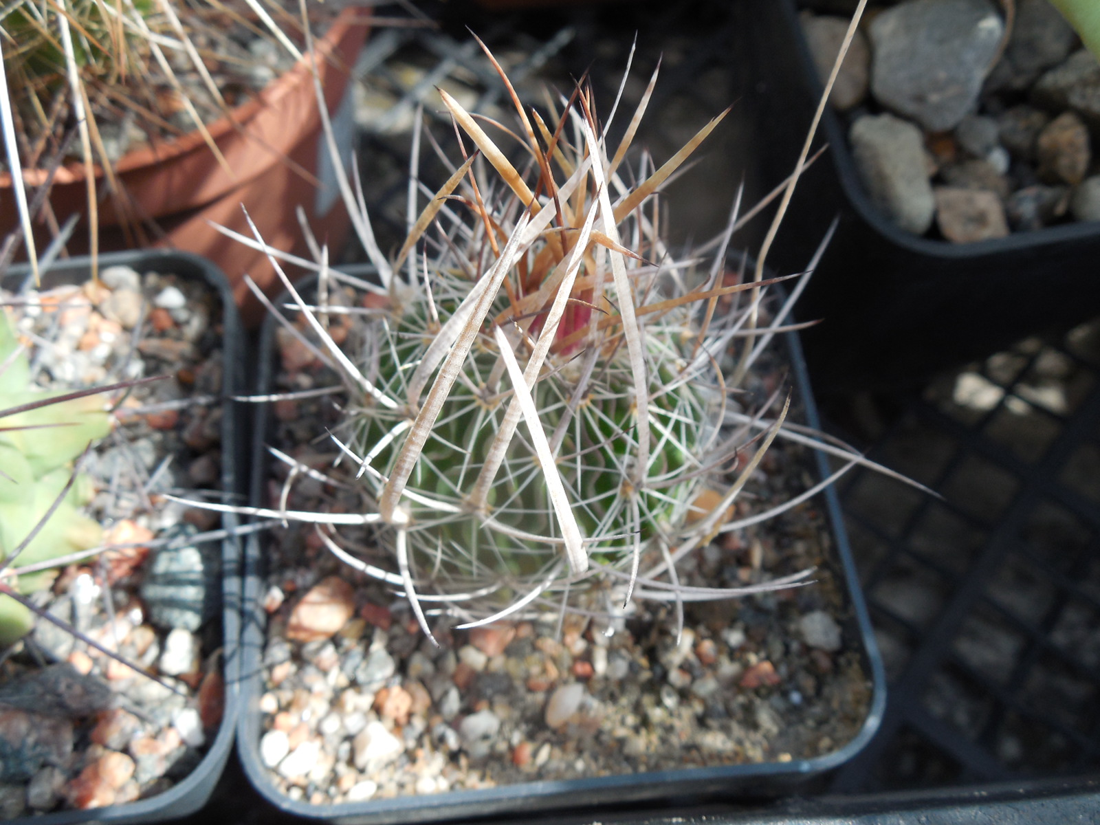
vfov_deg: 45.4
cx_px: 550
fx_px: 985
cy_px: 412
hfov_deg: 58.4
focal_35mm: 31
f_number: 3.6
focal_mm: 5.6
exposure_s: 1/320
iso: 125
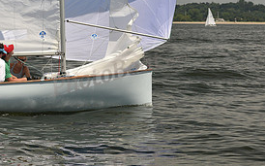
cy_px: 34
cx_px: 2
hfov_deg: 13.7
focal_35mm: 151
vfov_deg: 8.7
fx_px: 1090
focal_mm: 70
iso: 250
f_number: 5.6
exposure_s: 1/1250
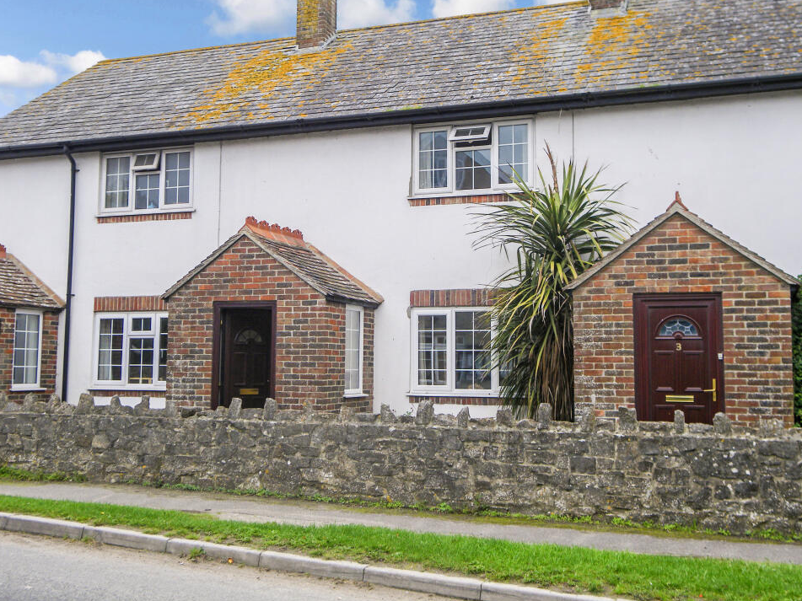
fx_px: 973
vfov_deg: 34.3
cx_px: 409
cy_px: 280
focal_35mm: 42
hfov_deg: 44.8
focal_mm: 6.9
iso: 64
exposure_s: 1/100
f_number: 3
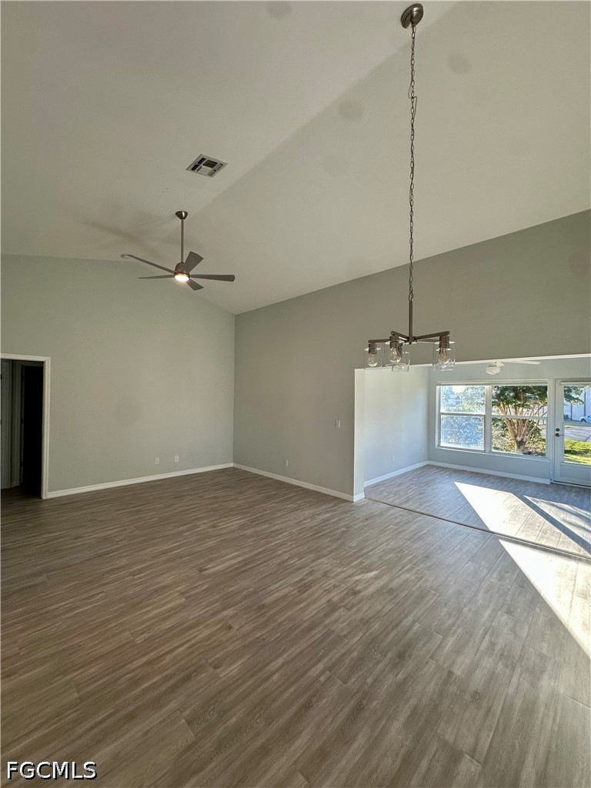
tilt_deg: +0.7
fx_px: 319
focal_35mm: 14
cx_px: 296
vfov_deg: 102.1
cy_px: 394
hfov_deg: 85.7
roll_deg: -0.6
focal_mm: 2.22
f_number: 2.2
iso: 100
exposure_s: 1/120
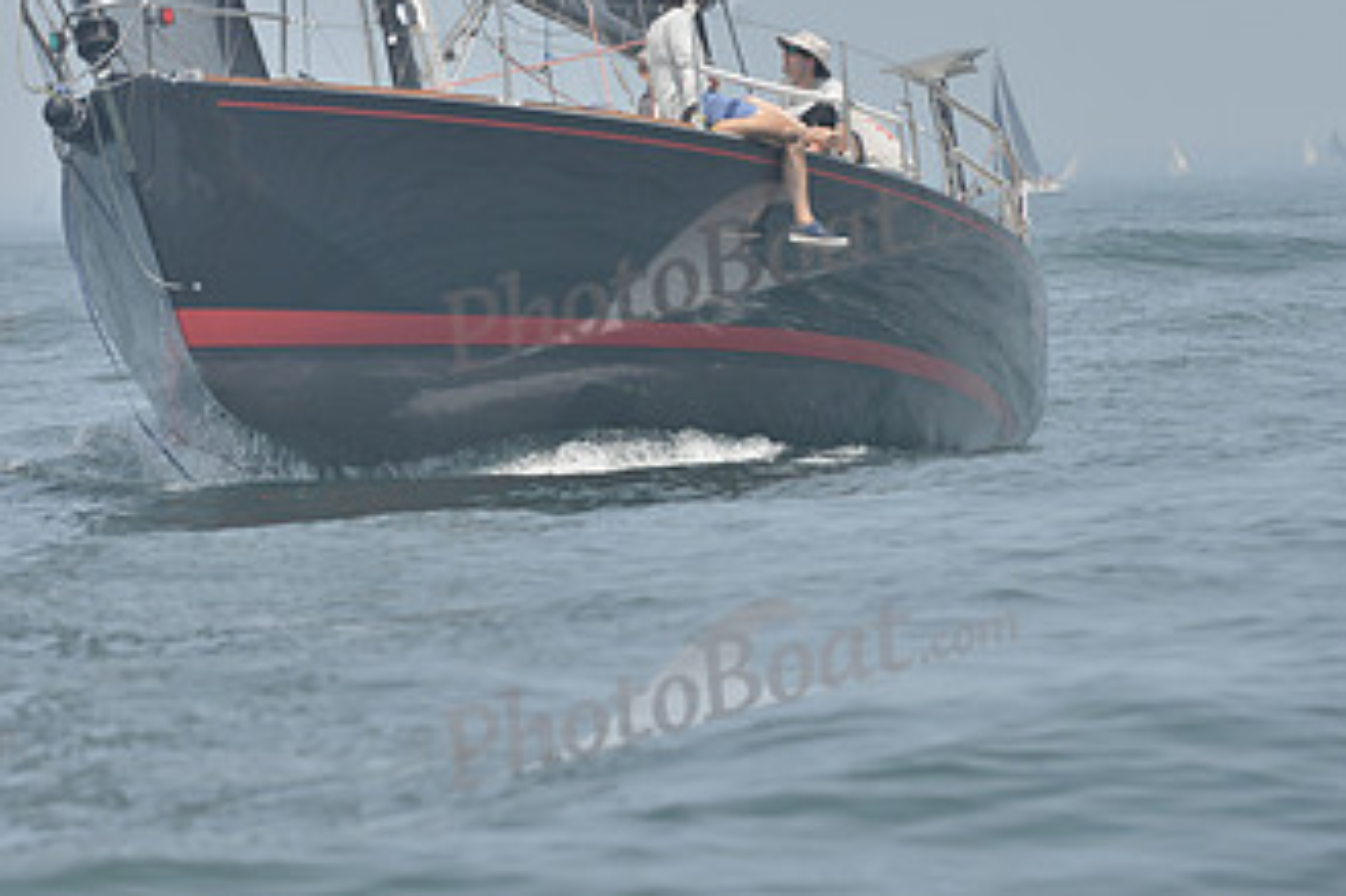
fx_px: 13191
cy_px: 113
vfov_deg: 3.9
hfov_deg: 5.8
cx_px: 233
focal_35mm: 353
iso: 280
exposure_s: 1/1000
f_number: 8
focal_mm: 200
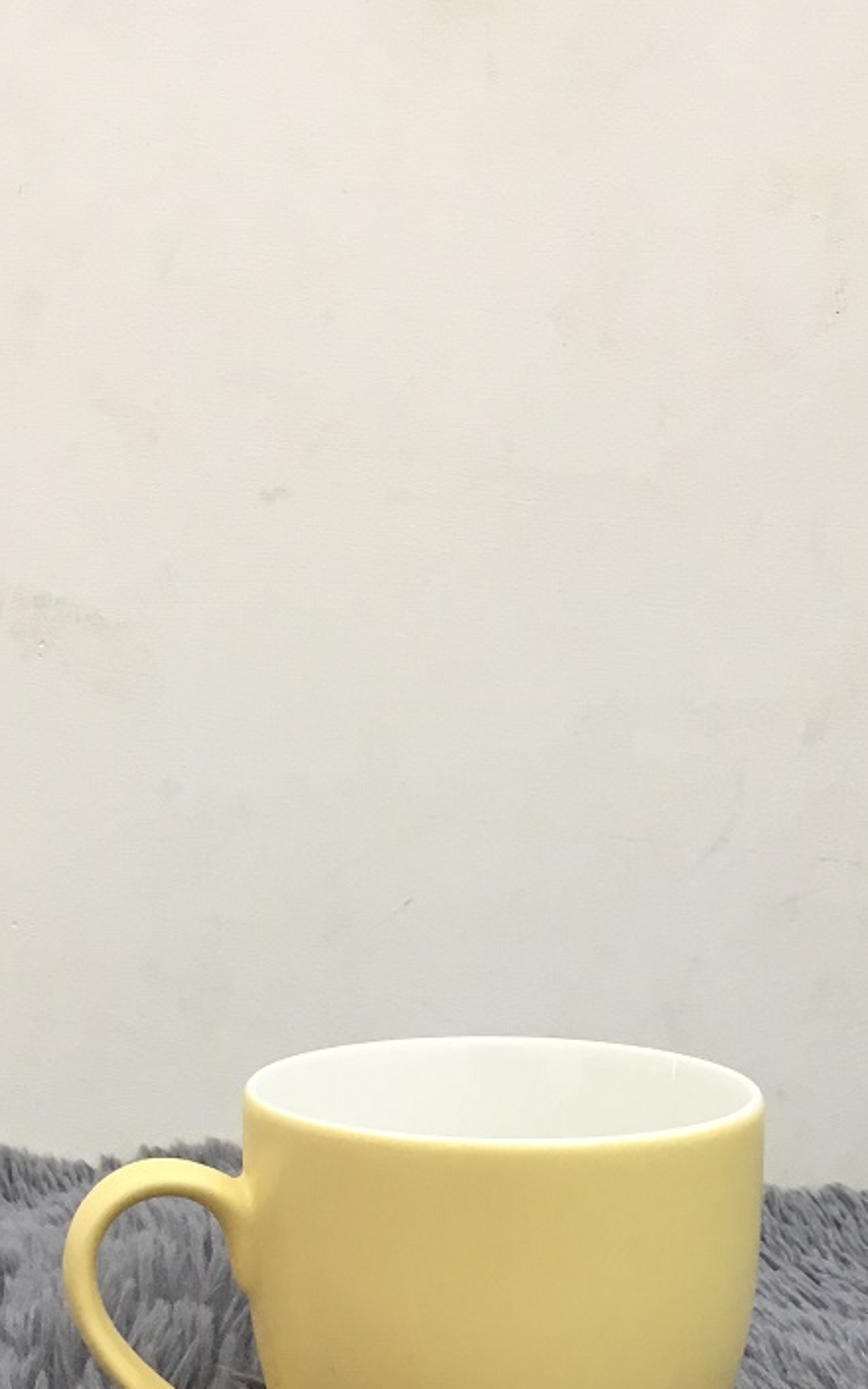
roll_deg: -1.1
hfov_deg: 23.1
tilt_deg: -9.8
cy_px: 1081
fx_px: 2120
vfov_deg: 35.3
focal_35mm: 56
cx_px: 440
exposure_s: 1/33
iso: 64
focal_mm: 3.3
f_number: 2.4
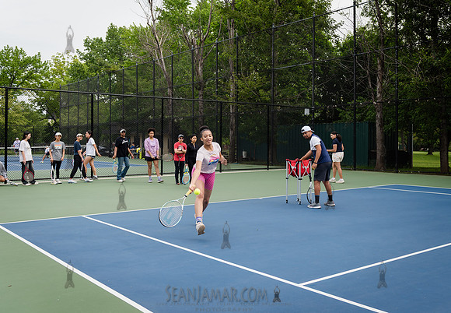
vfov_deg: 36.3
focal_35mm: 38
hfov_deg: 50.5
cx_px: 264
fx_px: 476
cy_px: 138
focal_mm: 32
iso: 200
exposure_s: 1/640
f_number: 4
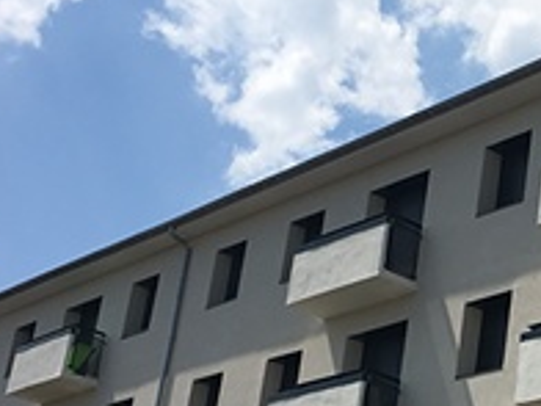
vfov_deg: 16.3
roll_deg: -6.2
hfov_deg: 20.9
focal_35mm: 89
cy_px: 389
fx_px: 1391
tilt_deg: +18.2
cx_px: 607
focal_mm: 4.15
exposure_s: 1/2747
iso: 25
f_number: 2.2
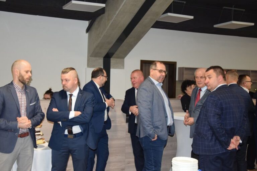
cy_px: 86
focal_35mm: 48
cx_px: 128
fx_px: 343
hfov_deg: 41.1
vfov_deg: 28.1
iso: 1800
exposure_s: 1/60
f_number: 4.2
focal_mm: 32
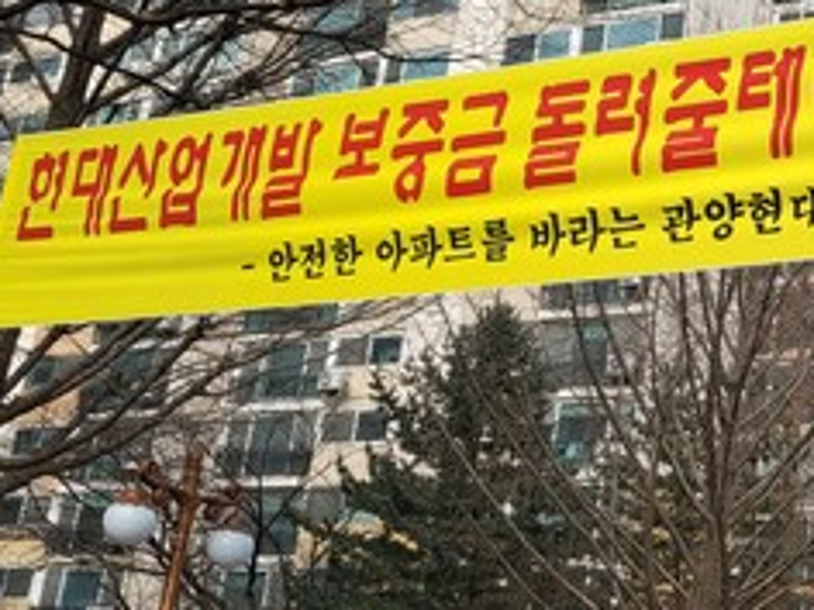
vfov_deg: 22.2
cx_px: 859
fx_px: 1552
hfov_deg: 27.3
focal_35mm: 66
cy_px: 352
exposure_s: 1/1593
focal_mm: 4.25
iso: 50
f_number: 1.8
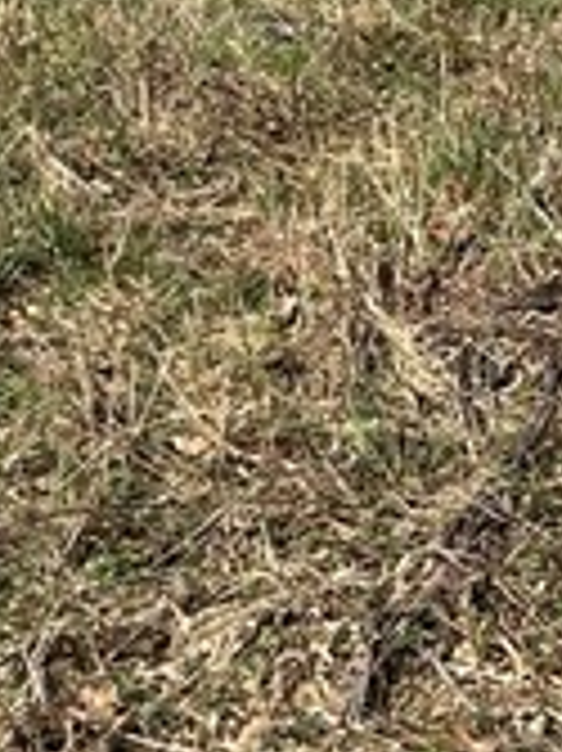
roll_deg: -0.7
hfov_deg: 9.9
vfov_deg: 12.8
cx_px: -175
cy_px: -338
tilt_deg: +0.9
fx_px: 3186
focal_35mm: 147
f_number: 1.78
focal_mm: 6.86
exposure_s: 1/4184
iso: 80
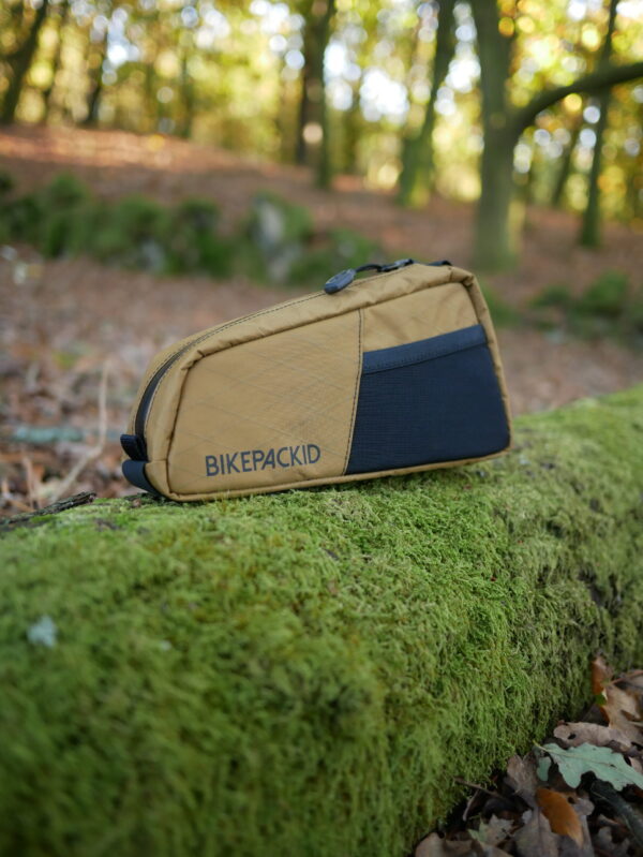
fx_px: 990
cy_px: 428
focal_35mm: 40
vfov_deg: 46.8
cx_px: 322
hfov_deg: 36.0
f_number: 1.7
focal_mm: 20
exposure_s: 1/160
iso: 400
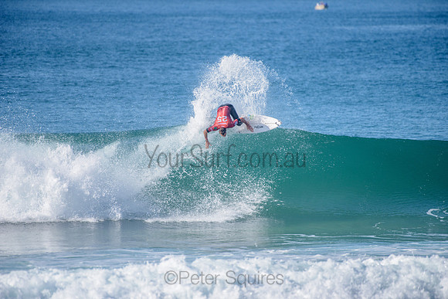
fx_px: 6223
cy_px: 150
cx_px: 224
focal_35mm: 500
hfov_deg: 4.1
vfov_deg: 2.8
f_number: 5.6
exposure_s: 1/1600
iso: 180
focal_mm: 500
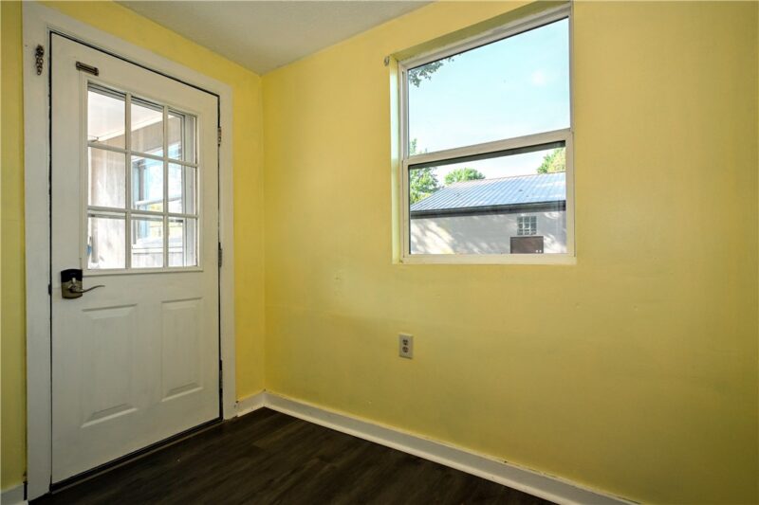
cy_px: 252
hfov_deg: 90.0
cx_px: 380
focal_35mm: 18
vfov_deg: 67.4
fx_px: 379
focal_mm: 12
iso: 180
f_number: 5.6
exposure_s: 1/125
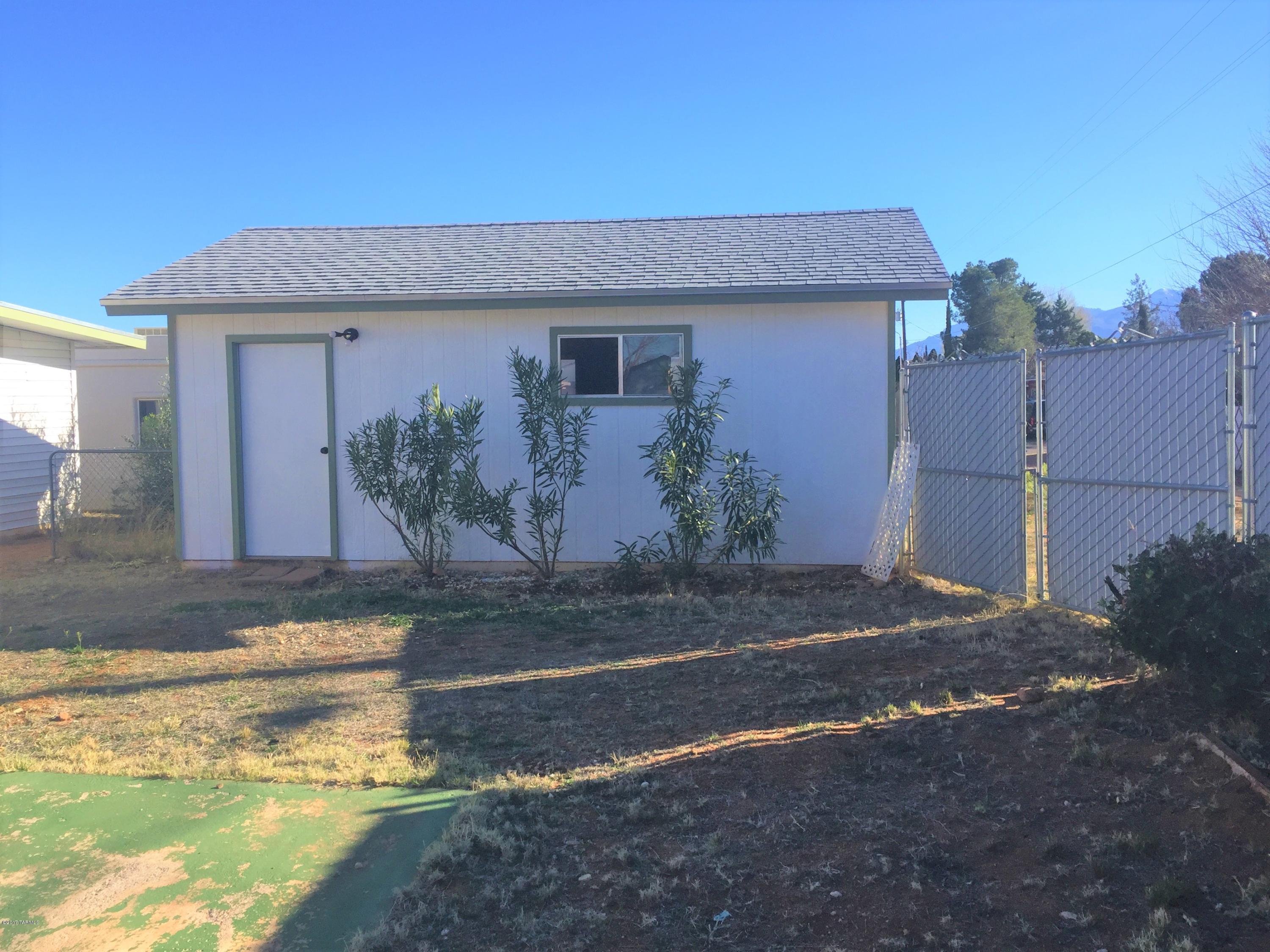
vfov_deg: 48.2
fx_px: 1064
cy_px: 476
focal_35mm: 29
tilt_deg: -3.2
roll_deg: +1.6
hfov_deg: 61.7
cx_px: 635
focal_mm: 4.15
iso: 32
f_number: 2.2
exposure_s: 1/1130
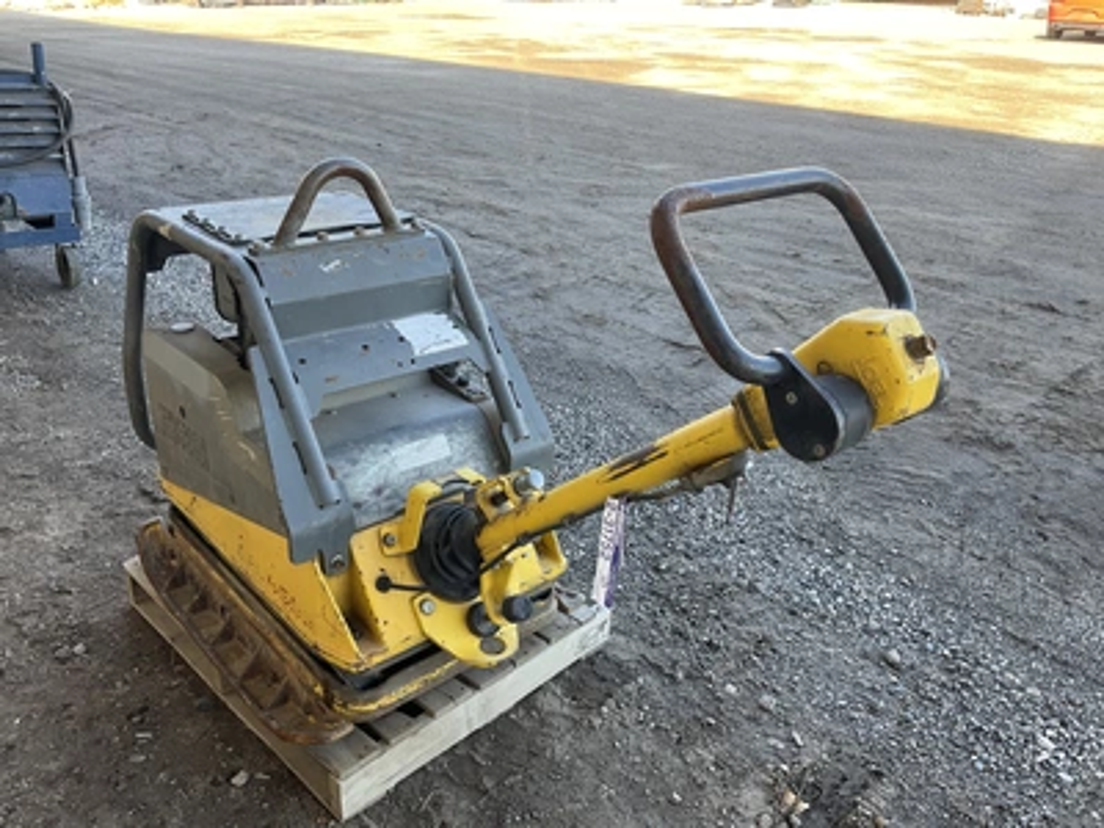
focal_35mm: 29
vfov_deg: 48.2
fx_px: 925
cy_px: 414
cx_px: 552
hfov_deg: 61.7
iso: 25
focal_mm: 3
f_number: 1.8
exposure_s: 1/122
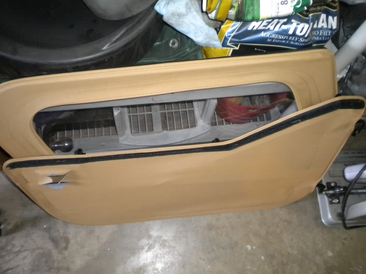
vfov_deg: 40.7
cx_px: 183
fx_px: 370
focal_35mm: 35
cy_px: 137
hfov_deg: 52.6
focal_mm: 6.3
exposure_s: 1/30
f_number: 3.1
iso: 400
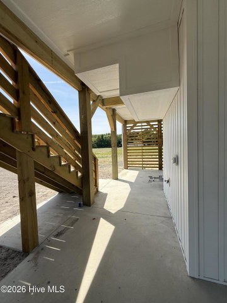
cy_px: 152
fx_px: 122
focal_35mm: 14
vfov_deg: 102.1
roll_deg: +1.5
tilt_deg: -1.8
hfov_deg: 85.7
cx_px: 114
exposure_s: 1/1961
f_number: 2.2
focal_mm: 2.22
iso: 50
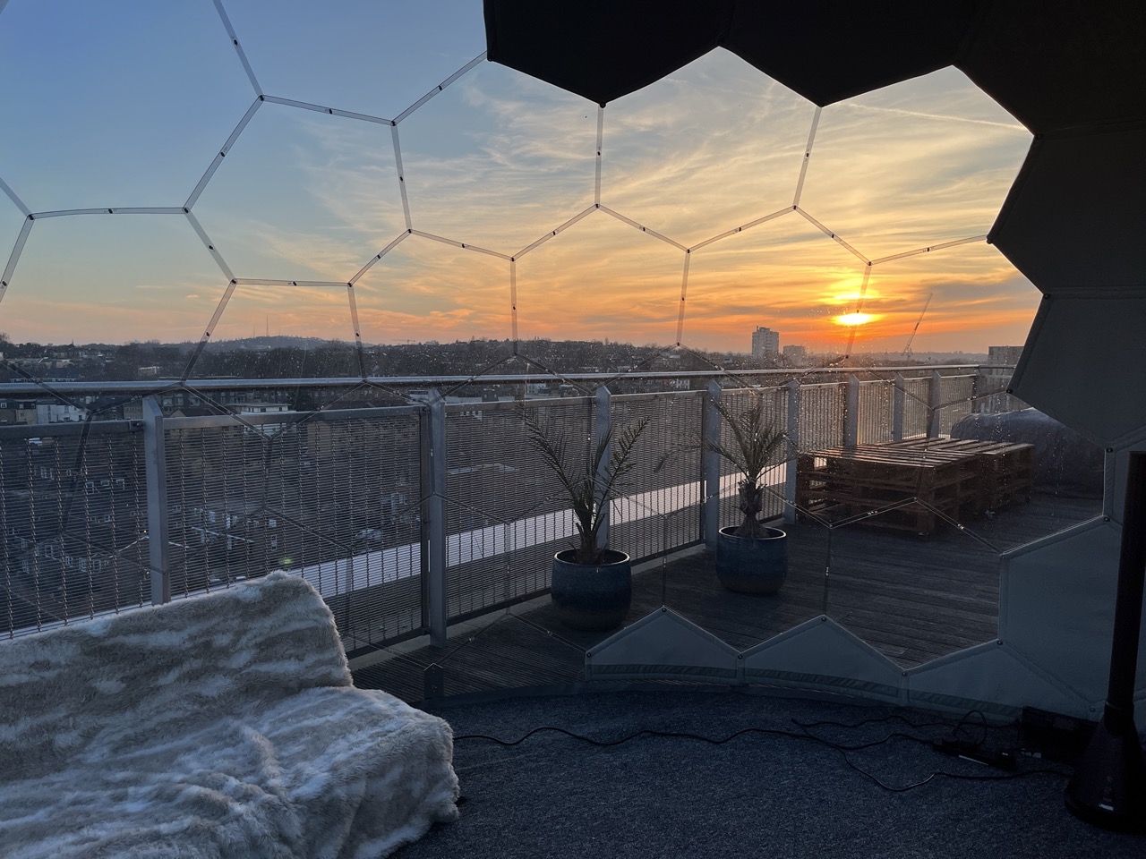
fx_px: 861
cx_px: 573
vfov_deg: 53.1
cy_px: 430
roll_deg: -0.3
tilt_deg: -5.5
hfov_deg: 67.3
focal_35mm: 26
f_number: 1.6
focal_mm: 5.1
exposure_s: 1/777
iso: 50
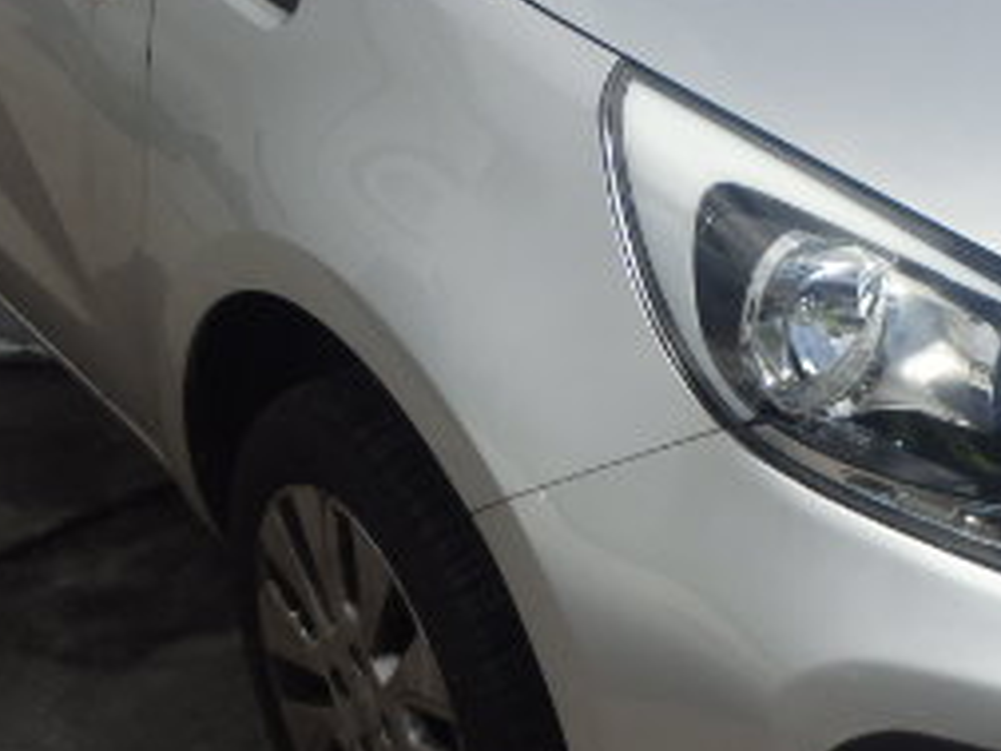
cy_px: 135
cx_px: 699
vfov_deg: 20.5
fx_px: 2053
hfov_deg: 27.2
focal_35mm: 71
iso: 125
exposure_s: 1/200
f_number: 11
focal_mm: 5
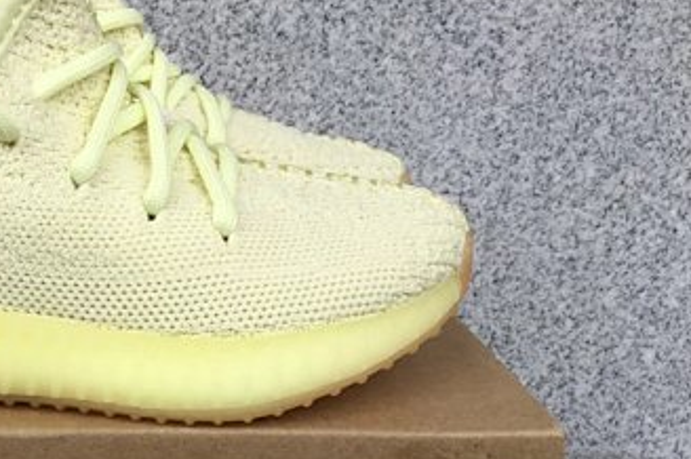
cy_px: 383
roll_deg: -0.7
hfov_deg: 30.6
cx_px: 76
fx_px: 1208
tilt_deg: -19.3
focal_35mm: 63
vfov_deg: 21.2
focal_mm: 3.3
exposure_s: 1/342
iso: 25
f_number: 2.4
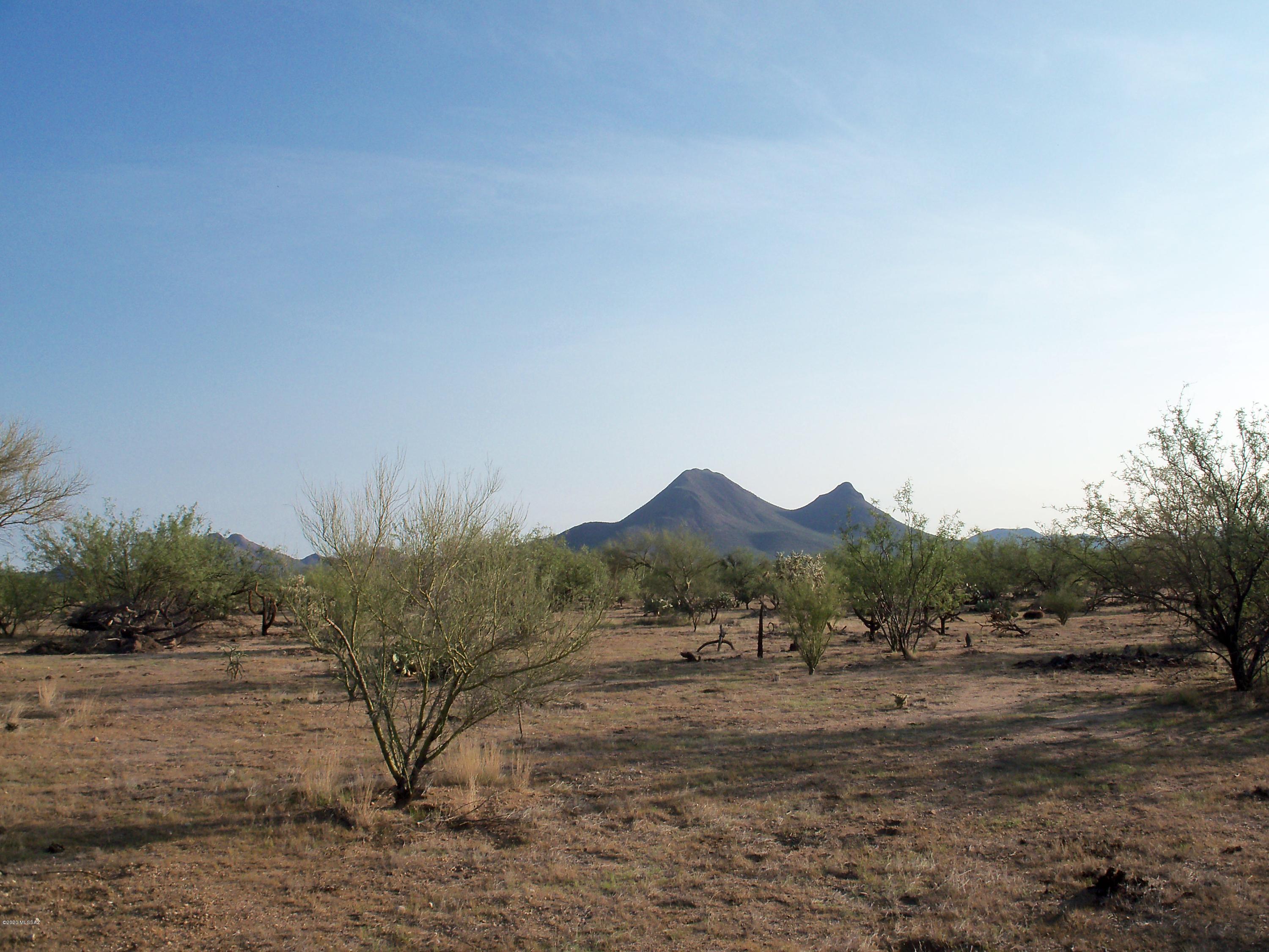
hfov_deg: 52.6
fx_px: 1283
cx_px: 634
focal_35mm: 35
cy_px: 476
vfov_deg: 40.7
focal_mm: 6.3
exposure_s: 1/320
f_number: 5.5
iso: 80
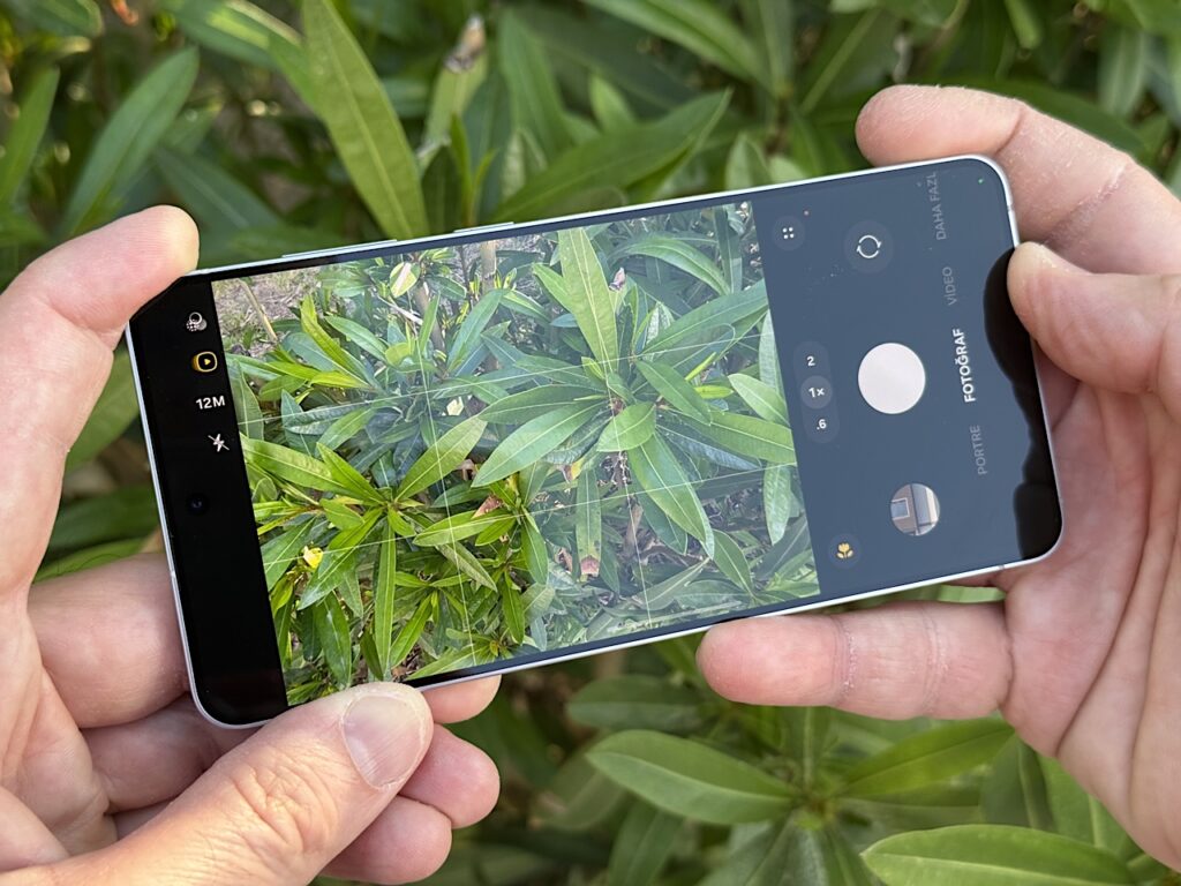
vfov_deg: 30.3
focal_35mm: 48
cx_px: 590
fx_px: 1638
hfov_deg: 39.7
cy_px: 443
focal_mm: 6.76
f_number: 1.78
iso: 80
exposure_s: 1/298
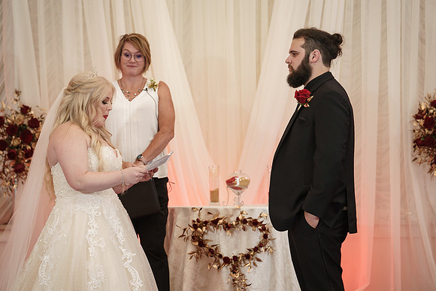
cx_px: 224
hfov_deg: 16.8
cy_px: 144
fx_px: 1473
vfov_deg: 11.3
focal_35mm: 122
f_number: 4
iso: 2000
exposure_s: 1/100
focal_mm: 117
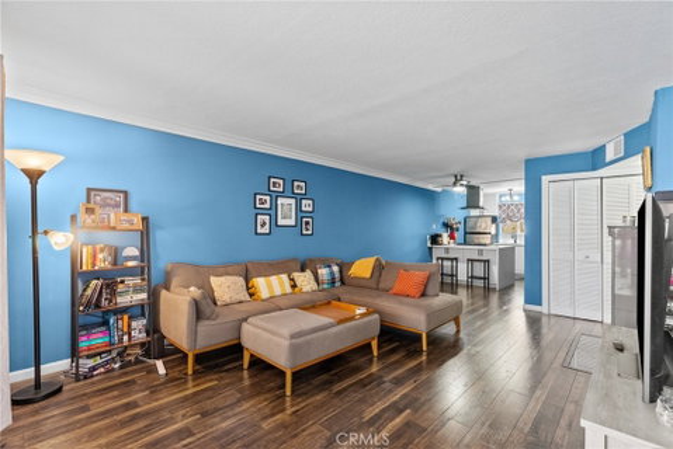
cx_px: 336
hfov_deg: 96.7
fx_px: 299
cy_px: 224
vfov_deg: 73.8
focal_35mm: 16
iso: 2000
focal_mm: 16
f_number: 8
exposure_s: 1/6
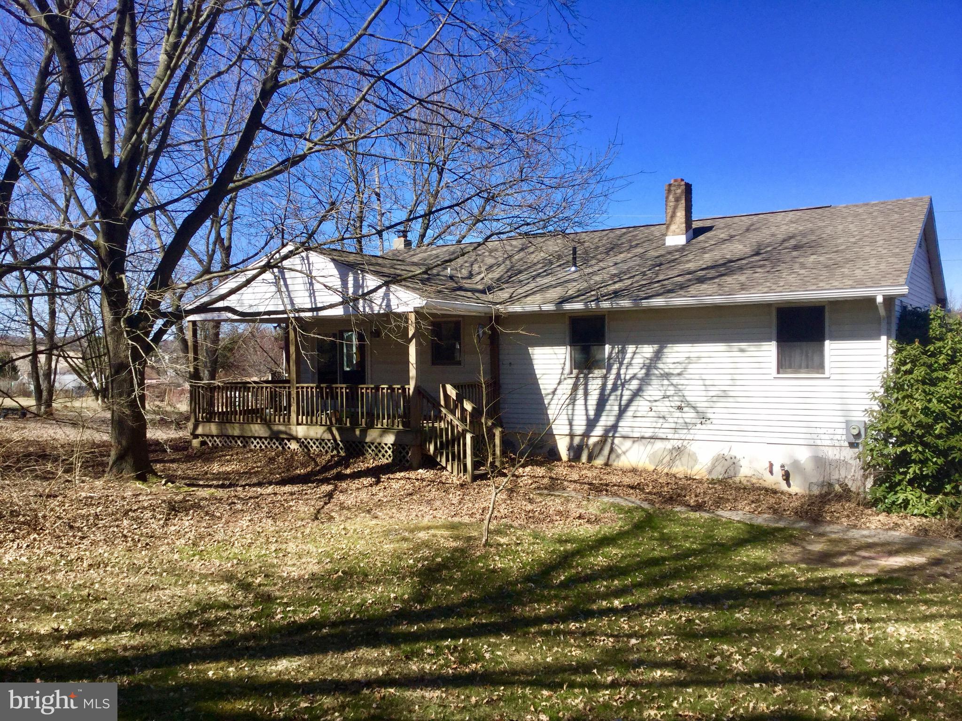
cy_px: 360
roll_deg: +1.2
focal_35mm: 31
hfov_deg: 58.4
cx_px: 481
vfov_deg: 45.4
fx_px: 862
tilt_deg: -1.7
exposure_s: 1/1131
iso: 25
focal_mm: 3.3
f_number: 2.4
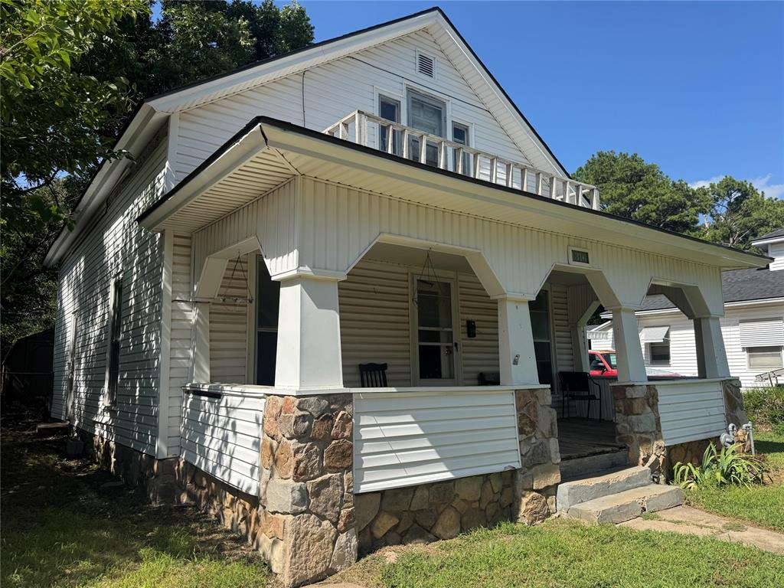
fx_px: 544
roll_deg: +0.7
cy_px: 294
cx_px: 392
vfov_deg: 56.8
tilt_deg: +7.1
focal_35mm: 24
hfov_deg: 71.6
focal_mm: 6.76
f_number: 1.78
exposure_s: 1/3802
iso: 80
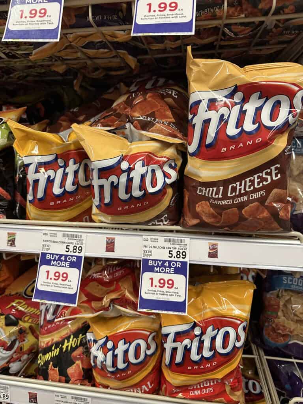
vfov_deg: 71.6
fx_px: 280
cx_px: 152
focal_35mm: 24
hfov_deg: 56.8
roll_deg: +1.0
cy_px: 202
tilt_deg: -18.4
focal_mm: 6.86
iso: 250
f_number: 1.78
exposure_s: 1/63
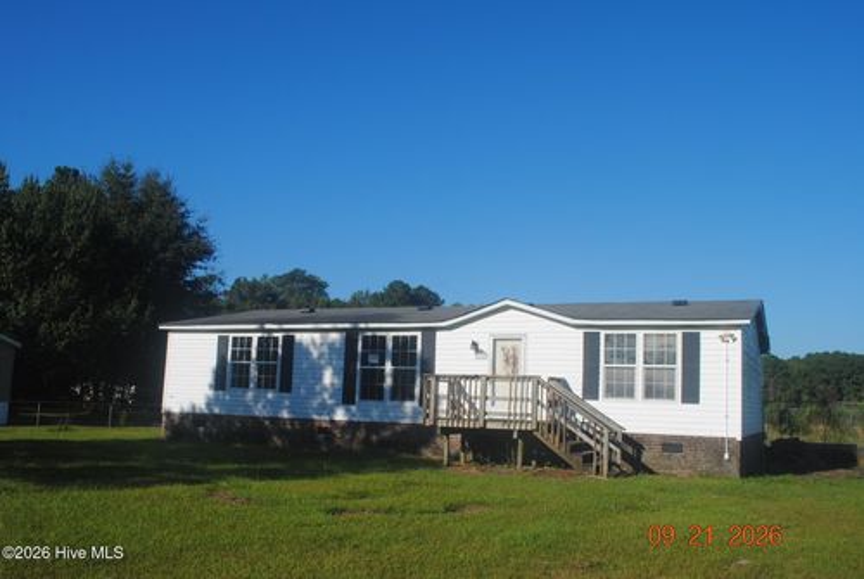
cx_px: 432
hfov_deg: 57.2
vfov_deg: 40.1
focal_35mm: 33
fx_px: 793
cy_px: 290
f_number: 9
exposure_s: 1/320
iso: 100
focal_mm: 22
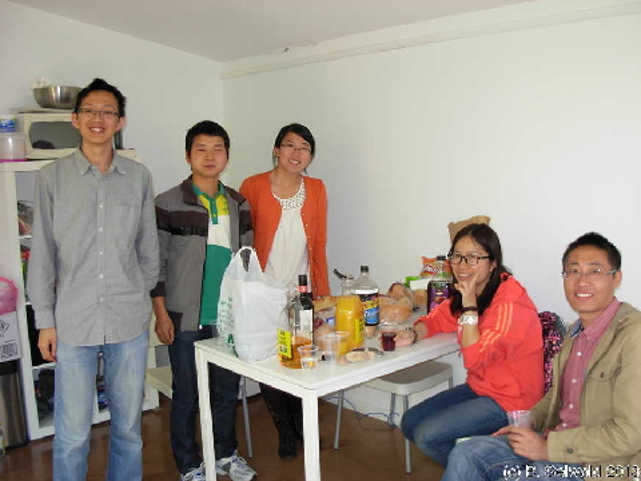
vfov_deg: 37.7
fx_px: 704
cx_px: 320
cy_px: 240
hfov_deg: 49.0
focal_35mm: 38
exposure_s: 1/26.1
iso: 91
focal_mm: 6.3
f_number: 2.9
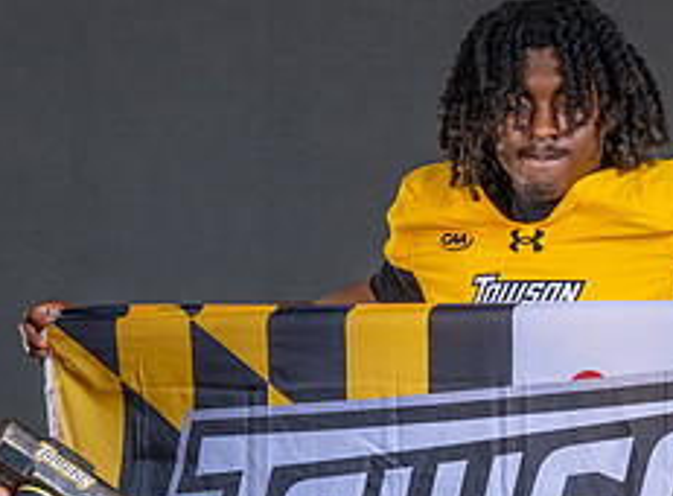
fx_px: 3264
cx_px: 486
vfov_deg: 8.6
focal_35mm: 169
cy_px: 522
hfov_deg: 11.7
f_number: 8
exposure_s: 1/200
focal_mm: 47
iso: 100
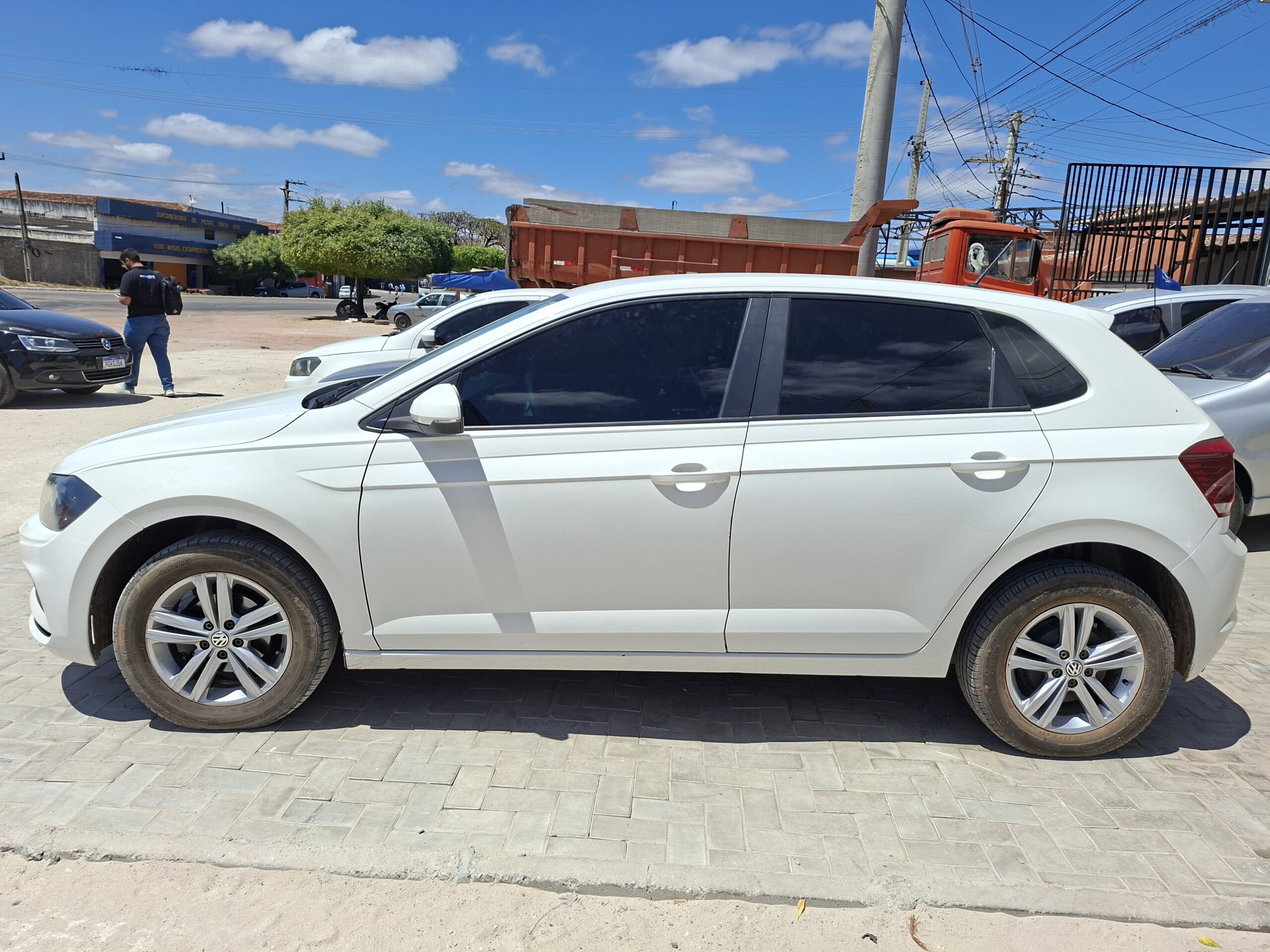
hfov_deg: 73.9
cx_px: 635
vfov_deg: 58.9
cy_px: 476
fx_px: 844
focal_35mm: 23
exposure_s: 1/3106
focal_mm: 5.54
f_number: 1.8
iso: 50
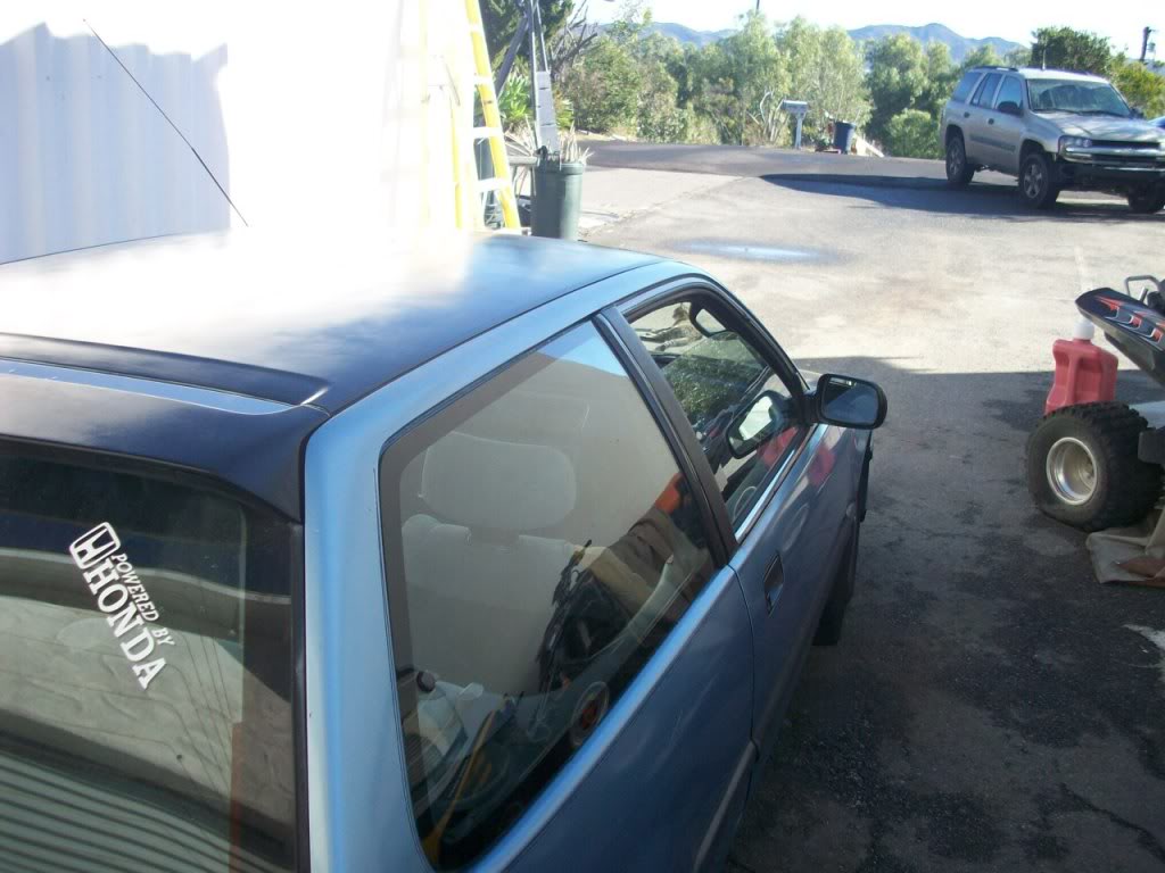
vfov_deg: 38.7
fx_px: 1245
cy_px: 436
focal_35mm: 37
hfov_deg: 50.1
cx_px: 582
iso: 80
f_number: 2.8
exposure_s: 1/320
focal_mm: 6.2
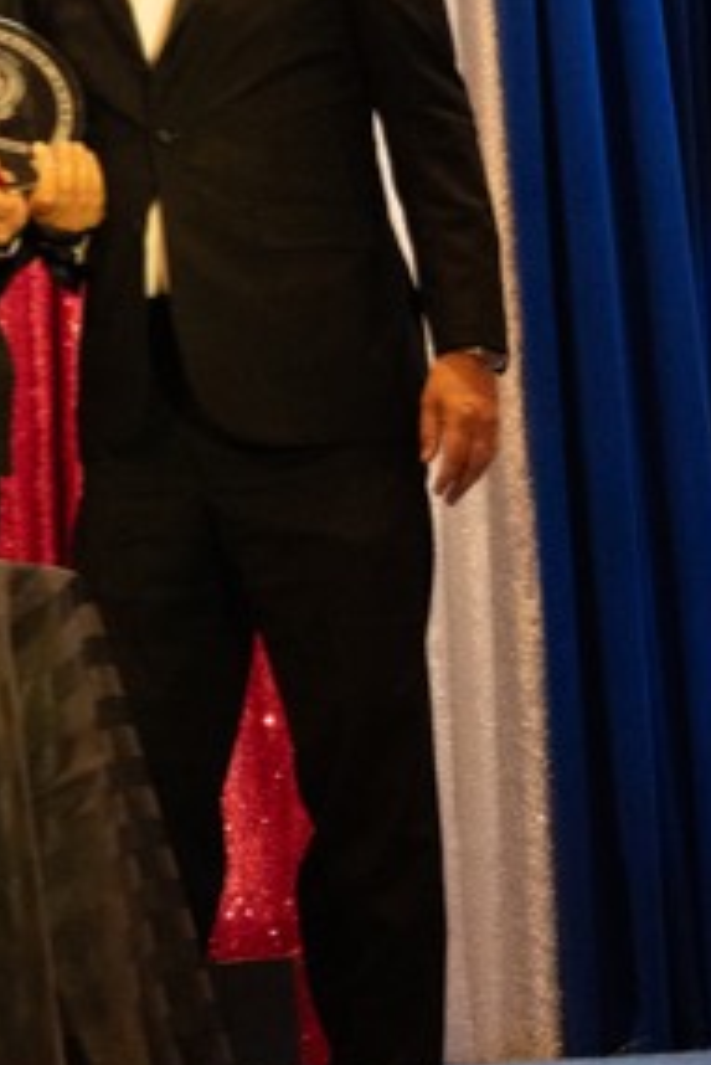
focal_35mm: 96
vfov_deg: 20.6
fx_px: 2852
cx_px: 9
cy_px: 45
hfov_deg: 14.0
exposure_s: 1/100
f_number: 3.2
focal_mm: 23
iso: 6400
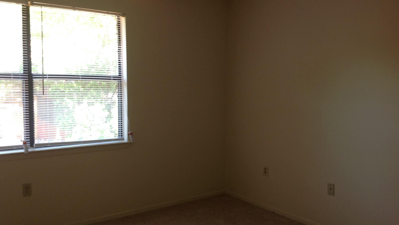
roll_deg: -1.2
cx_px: 197
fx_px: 413
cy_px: 112
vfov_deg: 30.4
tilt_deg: -3.8
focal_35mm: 39
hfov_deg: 51.6
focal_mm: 4.28
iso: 64
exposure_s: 1/30
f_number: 2.4
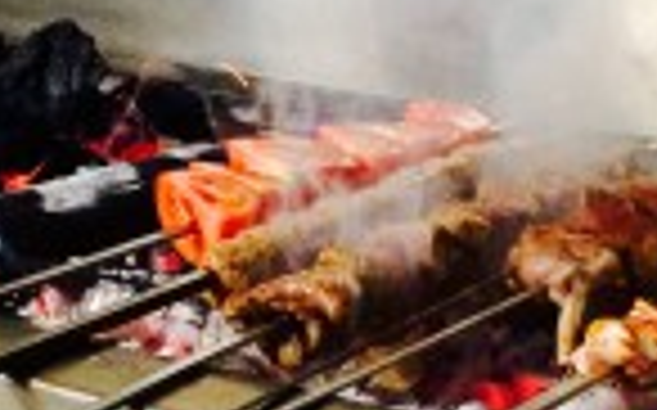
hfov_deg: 19.8
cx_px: 450
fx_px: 1879
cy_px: 250
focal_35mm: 105
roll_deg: -0.5
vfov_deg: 12.4
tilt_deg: -18.2
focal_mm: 4.15
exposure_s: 1/17
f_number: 2.2
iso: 250
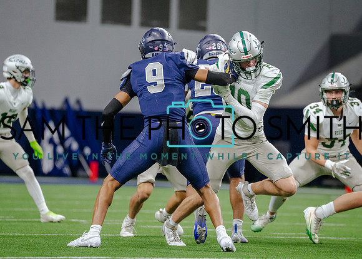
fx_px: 3279
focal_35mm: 319
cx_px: 198
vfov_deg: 4.5
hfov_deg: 6.3
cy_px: 127
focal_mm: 200
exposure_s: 1/1250
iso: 3200
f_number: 2.8
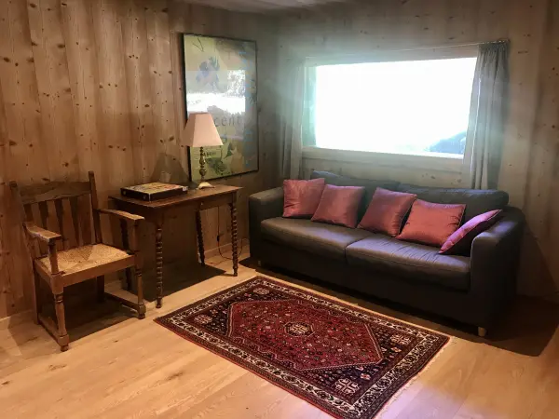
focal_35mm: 28
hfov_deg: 63.4
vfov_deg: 49.7
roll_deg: +1.3
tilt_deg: -13.1
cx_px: 280
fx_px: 452
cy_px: 210
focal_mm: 3.99
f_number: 1.8
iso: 64
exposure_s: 1/17
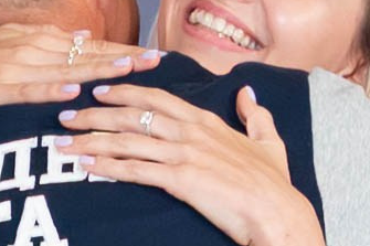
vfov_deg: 1.1
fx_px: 12984
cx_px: 240
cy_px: 45
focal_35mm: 1264
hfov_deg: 1.6
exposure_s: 1/800
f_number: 2.8
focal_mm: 70
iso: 2200
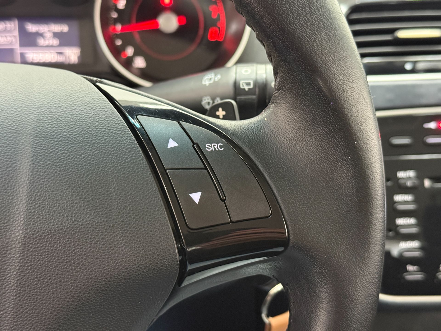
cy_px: 166
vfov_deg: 30.3
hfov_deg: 39.7
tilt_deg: -25.0
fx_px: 612
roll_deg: -0.6
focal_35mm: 48
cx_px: 220
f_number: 1.78
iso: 640
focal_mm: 6.76
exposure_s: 1/30
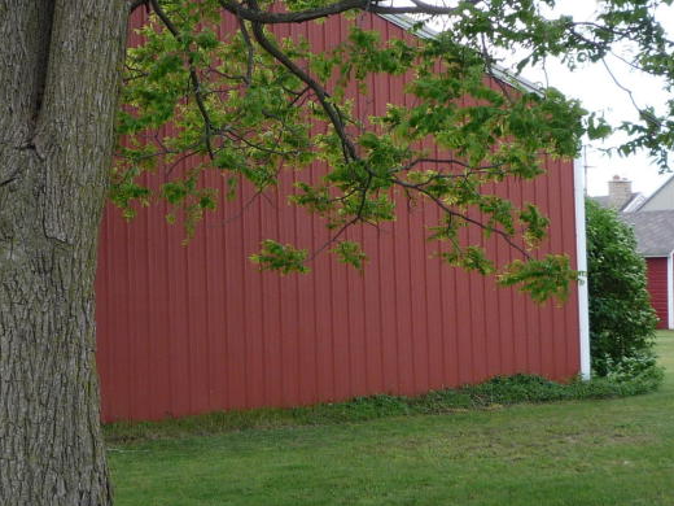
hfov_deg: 30.6
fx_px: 1227
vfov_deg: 23.3
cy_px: 239
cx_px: 262
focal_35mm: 63
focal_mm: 5.2
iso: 100
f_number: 4
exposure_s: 1/200
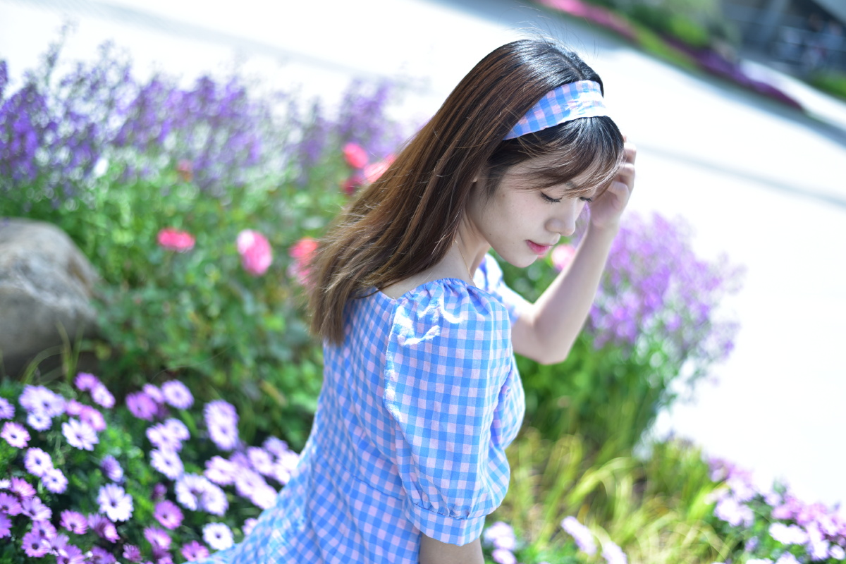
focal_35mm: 50
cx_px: 423
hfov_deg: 39.6
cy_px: 282
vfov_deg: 27.0
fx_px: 1175
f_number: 1.8
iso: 100
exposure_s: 1/800
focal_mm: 50
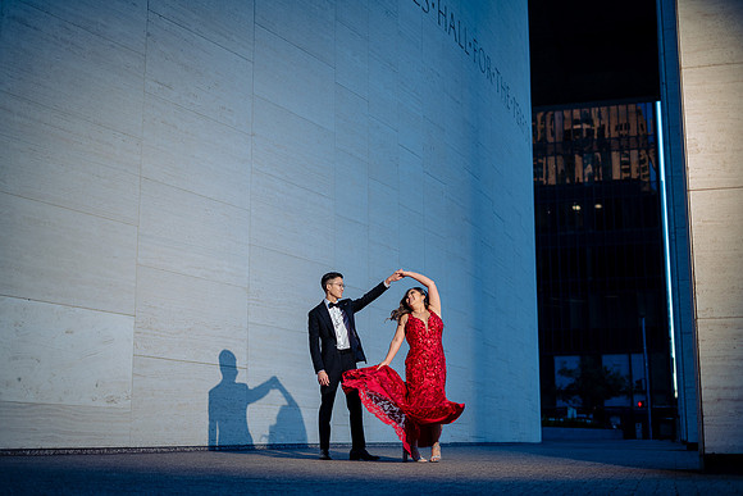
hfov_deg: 39.6
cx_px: 372
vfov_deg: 27.0
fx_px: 1032
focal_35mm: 50
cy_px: 248
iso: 64
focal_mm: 50
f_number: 2
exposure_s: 1/200
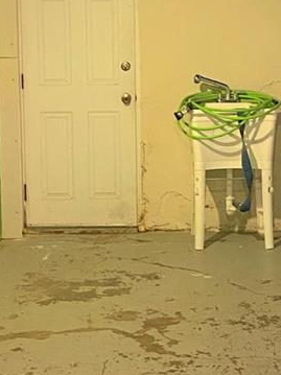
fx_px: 942
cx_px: 199
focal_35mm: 87
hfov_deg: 16.9
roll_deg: +1.5
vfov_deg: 22.5
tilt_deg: -5.1
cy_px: 154
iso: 500
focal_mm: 4.25
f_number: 1.8
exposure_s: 1/30
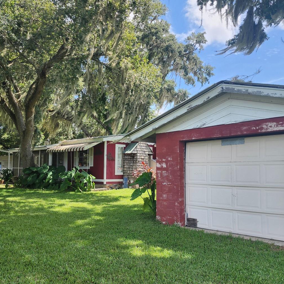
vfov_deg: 51.0
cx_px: 163
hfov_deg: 50.9
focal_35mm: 32
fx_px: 297
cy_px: 155
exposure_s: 1/339
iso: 12
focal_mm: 6.4
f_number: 1.8
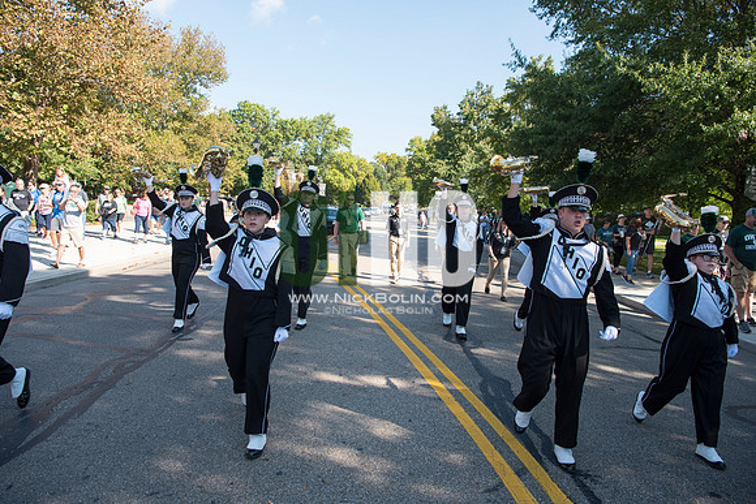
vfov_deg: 53.2
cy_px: 252
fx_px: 504
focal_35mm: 24
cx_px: 378
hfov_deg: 73.7
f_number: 5.6
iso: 200
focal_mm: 24
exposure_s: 1/500
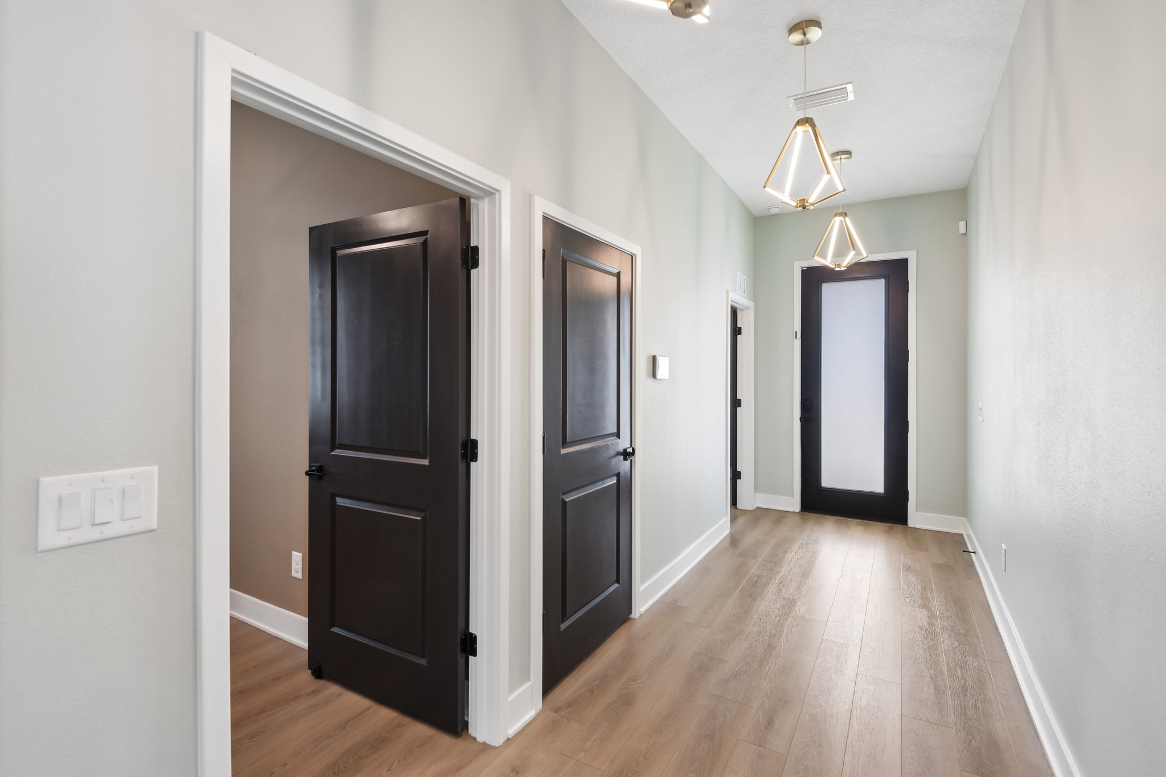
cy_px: 388
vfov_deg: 73.7
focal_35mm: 16
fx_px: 518
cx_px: 583
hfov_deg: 96.7
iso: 400
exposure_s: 1/30
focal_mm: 16
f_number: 8
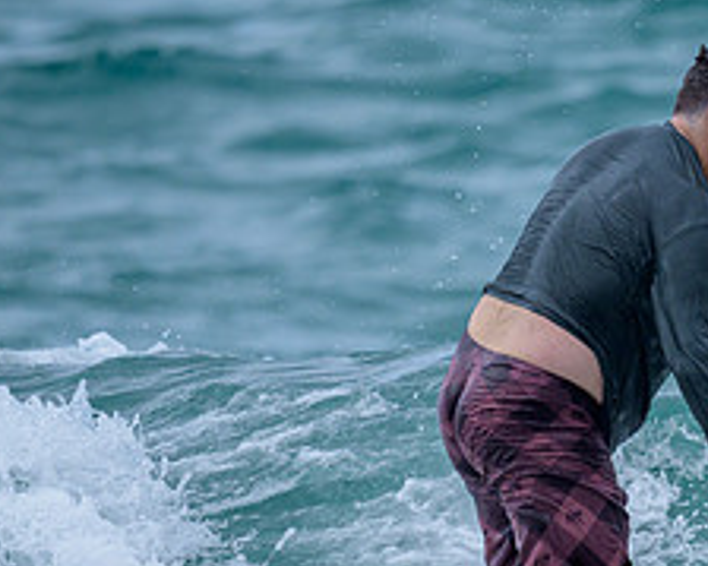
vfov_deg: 0.7
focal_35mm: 2187
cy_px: 504
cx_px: 823
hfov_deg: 0.9
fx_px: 45807
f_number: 6.3
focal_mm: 800
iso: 560
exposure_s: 1/2000
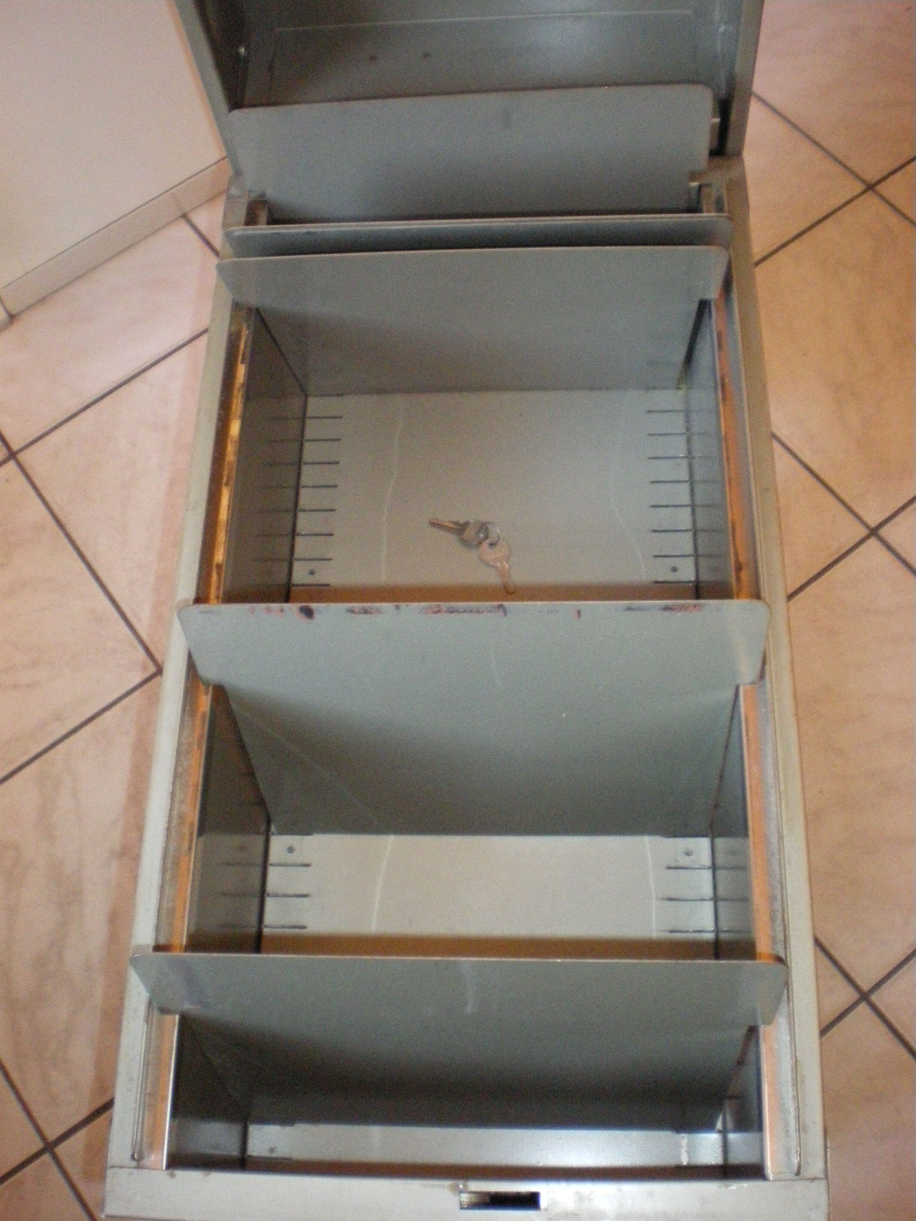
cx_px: 458
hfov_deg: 39.7
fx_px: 1270
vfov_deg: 51.4
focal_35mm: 36
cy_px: 610
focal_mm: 6.3
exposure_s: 1/50
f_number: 3.1
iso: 800
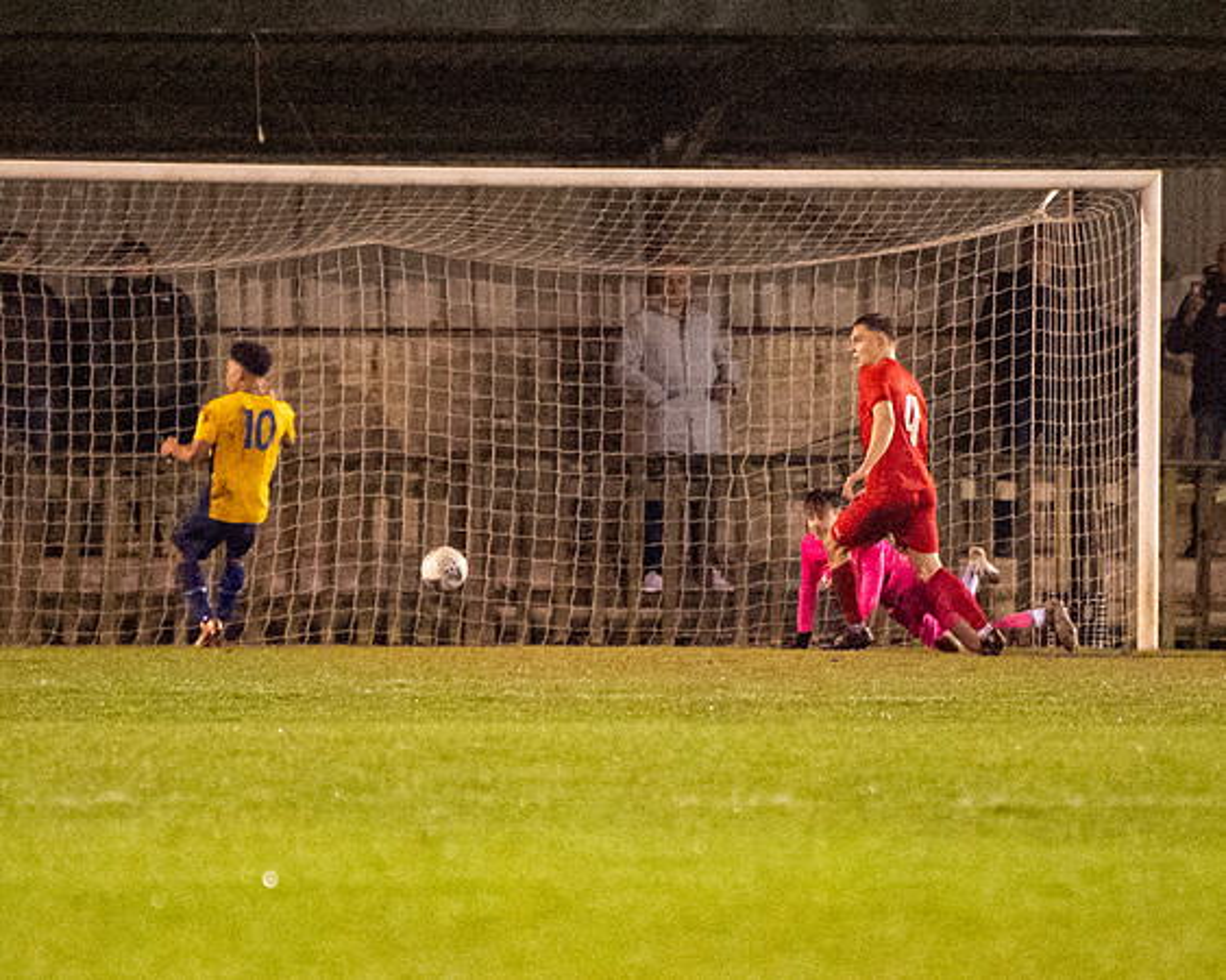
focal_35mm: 573
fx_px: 20792
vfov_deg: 2.7
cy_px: 678
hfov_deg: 3.4
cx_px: 724
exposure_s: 1/1250
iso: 8000
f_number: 2.8
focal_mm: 200
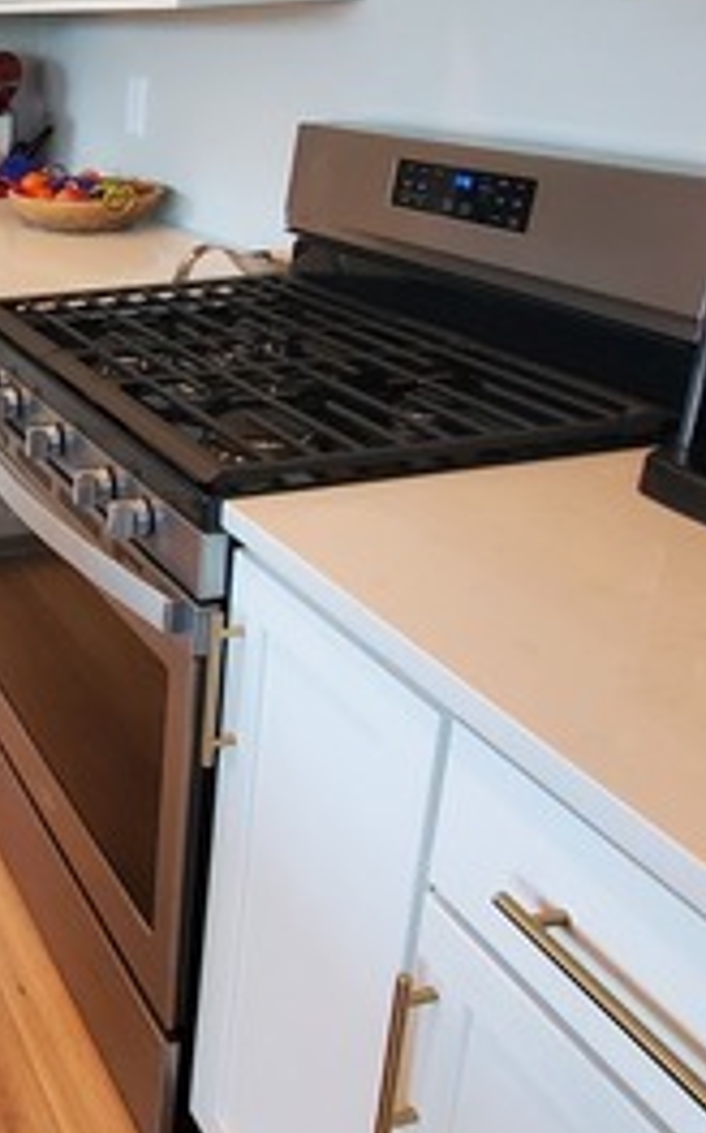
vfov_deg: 54.4
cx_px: -161
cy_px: 388
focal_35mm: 35
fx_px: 1079
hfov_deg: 30.3
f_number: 2.2
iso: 500
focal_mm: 1.8
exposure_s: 1/60
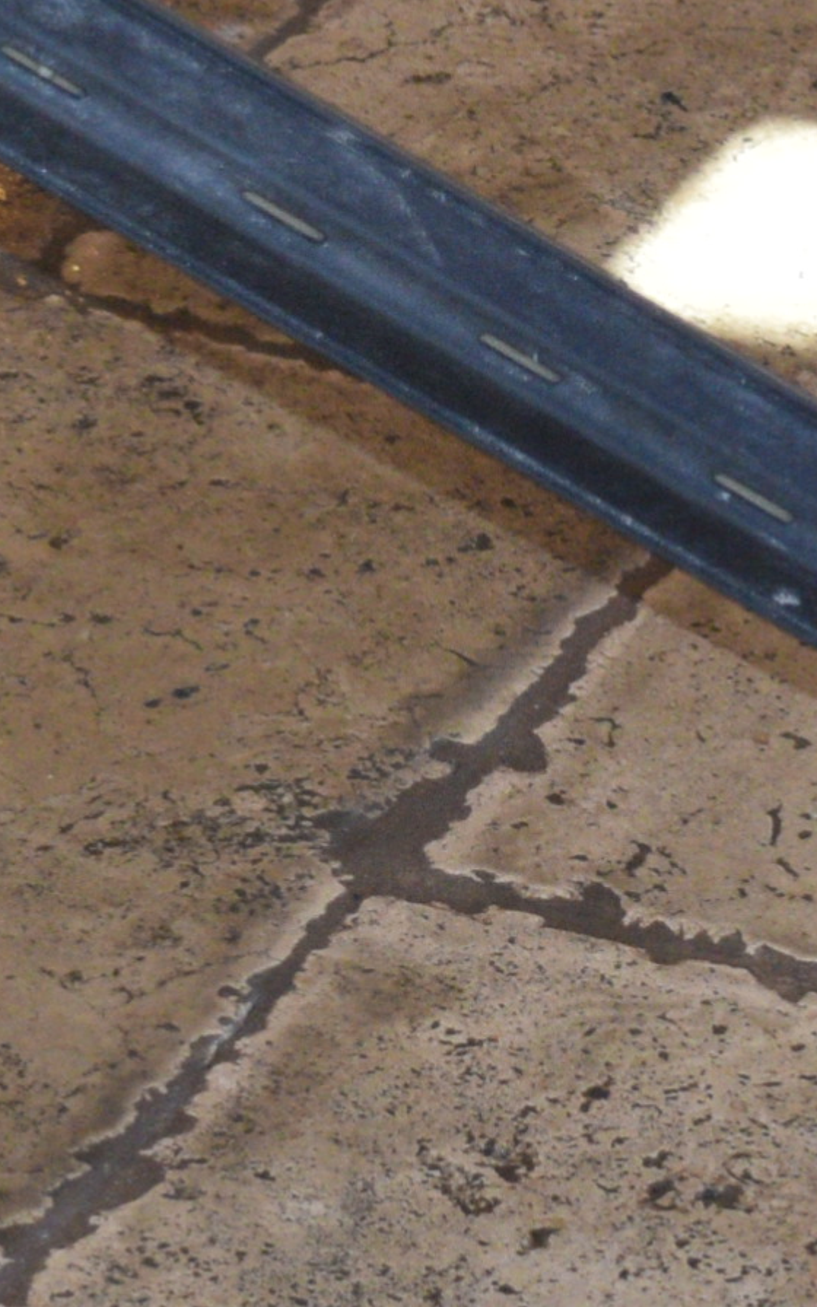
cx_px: 1123
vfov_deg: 7.8
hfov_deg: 4.9
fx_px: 9567
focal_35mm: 269
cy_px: 904
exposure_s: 1/125
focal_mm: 35
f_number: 5.6
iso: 800
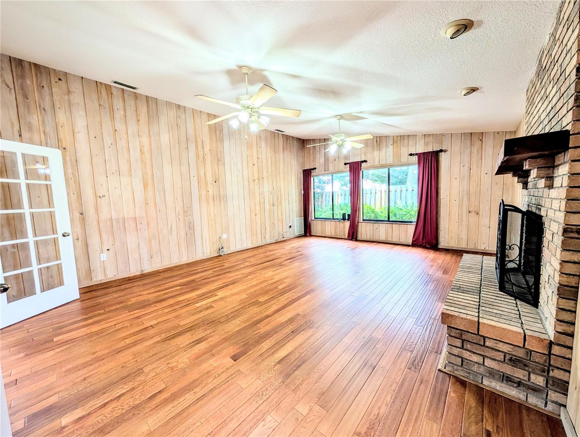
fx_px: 201
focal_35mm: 12
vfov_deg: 94.6
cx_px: 290
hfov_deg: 110.5
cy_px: 218
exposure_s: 1/120
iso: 97
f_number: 1.7
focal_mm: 2.02
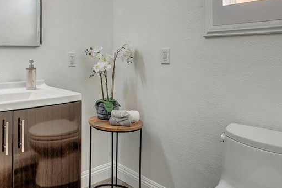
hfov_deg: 58.5
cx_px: 68
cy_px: 53
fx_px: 235
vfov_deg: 42.6
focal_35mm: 30
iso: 100
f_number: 5.6
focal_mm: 10
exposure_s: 1/15
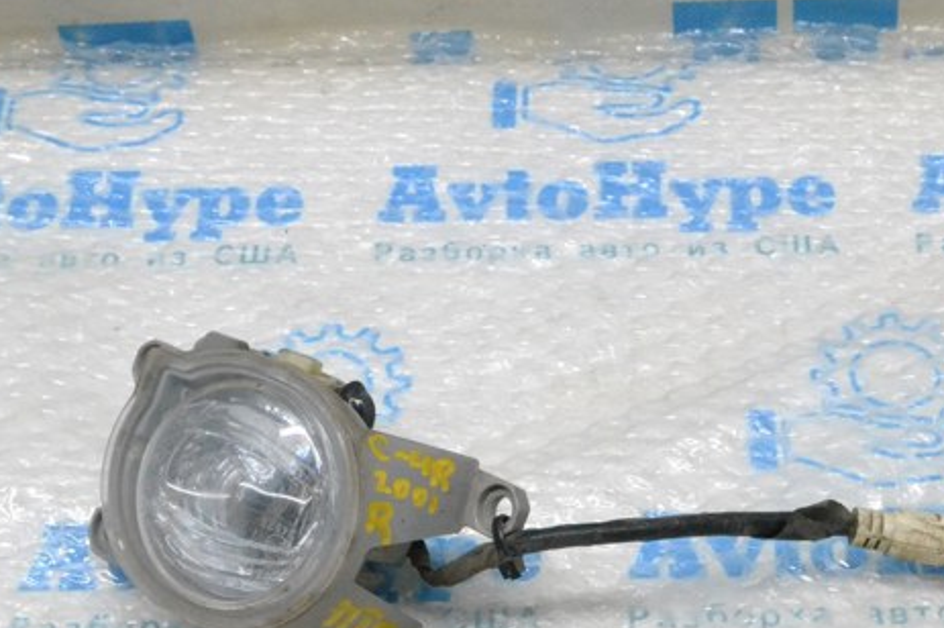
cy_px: 369
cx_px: 614
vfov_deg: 15.7
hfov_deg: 23.3
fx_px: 2280
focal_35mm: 87
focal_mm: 42
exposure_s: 1/100
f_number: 14
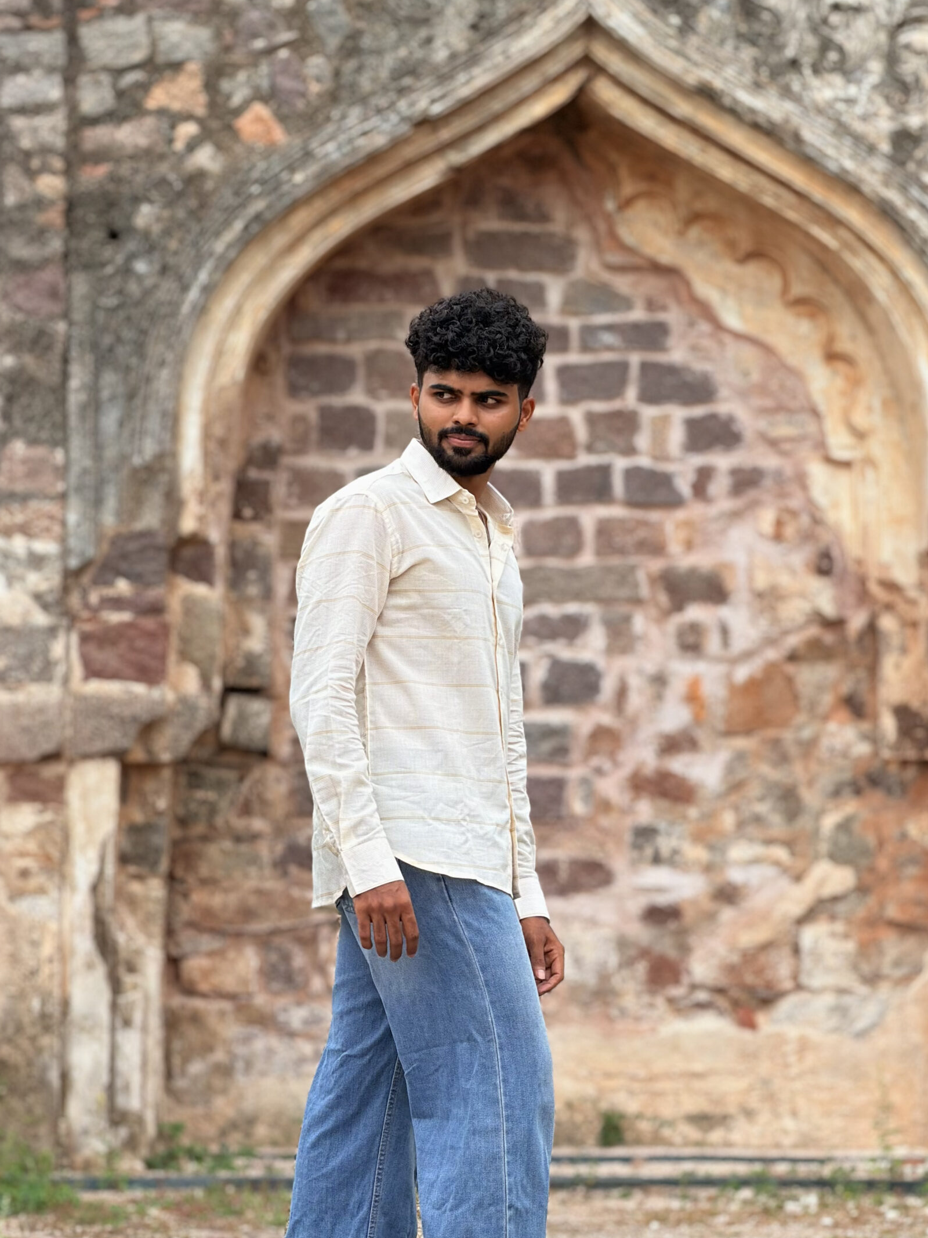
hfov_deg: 12.3
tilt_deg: +3.0
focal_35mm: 120
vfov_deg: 16.4
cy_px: 721
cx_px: 488
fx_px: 4289
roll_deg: -0.9
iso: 40
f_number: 2.8
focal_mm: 16.89
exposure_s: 1/638
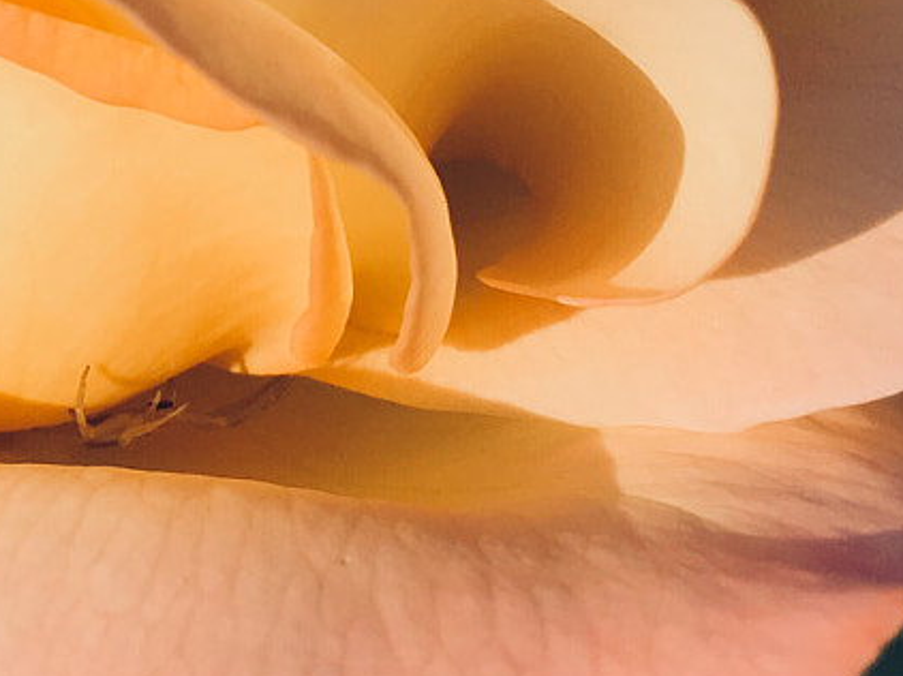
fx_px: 2868
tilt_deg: -55.6
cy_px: -81
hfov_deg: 17.1
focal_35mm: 110
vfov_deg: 13.2
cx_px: -167
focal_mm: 4.15
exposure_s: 1/1304
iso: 25
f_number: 2.2
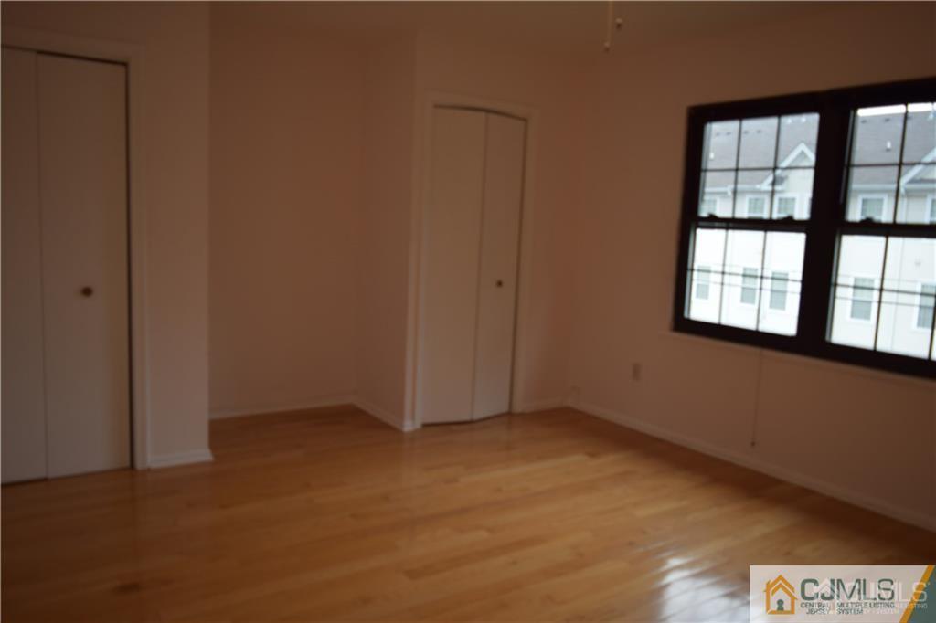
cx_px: 468
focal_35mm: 27
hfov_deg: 67.4
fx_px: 702
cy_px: 312
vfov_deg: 47.9
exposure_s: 1/60
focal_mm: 18
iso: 220
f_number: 3.5
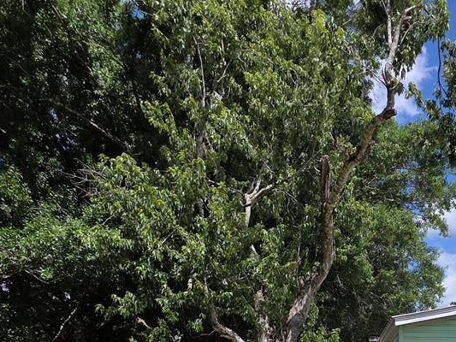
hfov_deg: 41.0
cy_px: 425
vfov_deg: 30.4
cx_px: 468
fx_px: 514
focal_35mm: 39
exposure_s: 1/2436
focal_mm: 2.2
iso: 40
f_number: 1.9
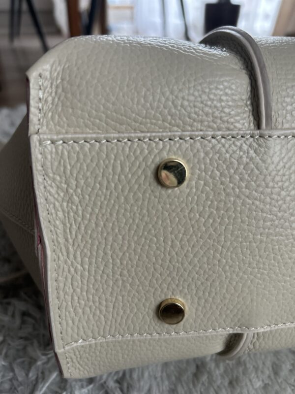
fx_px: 295
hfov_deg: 53.1
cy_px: 197
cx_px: 148
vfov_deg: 67.3
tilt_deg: -30.9
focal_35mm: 26
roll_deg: -1.4
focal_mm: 5.7
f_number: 1.5
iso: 200
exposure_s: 1/50
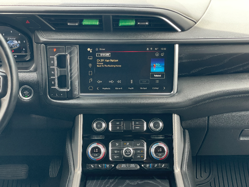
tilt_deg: -23.4
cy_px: 94
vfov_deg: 28.0
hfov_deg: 36.8
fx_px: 374
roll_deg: -1.5
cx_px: 124
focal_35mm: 52
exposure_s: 1/99
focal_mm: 6
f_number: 2
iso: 100
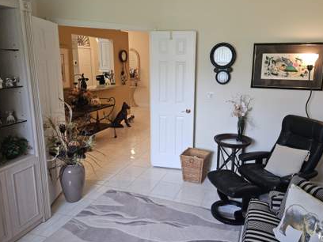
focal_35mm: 27
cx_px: 179
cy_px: 107
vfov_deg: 51.2
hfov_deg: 65.1
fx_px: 252
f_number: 1.8
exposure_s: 1/120
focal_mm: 5.4
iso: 200
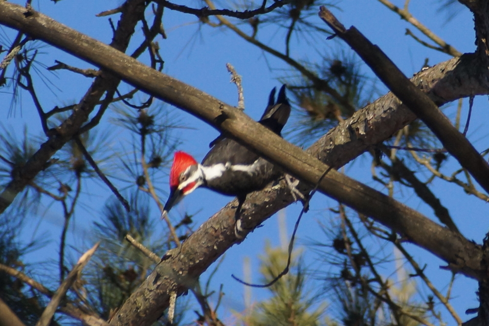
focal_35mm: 375
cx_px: 244
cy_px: 163
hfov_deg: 5.5
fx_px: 5092
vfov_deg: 3.7
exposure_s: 1/400
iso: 320
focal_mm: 250
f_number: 6.3
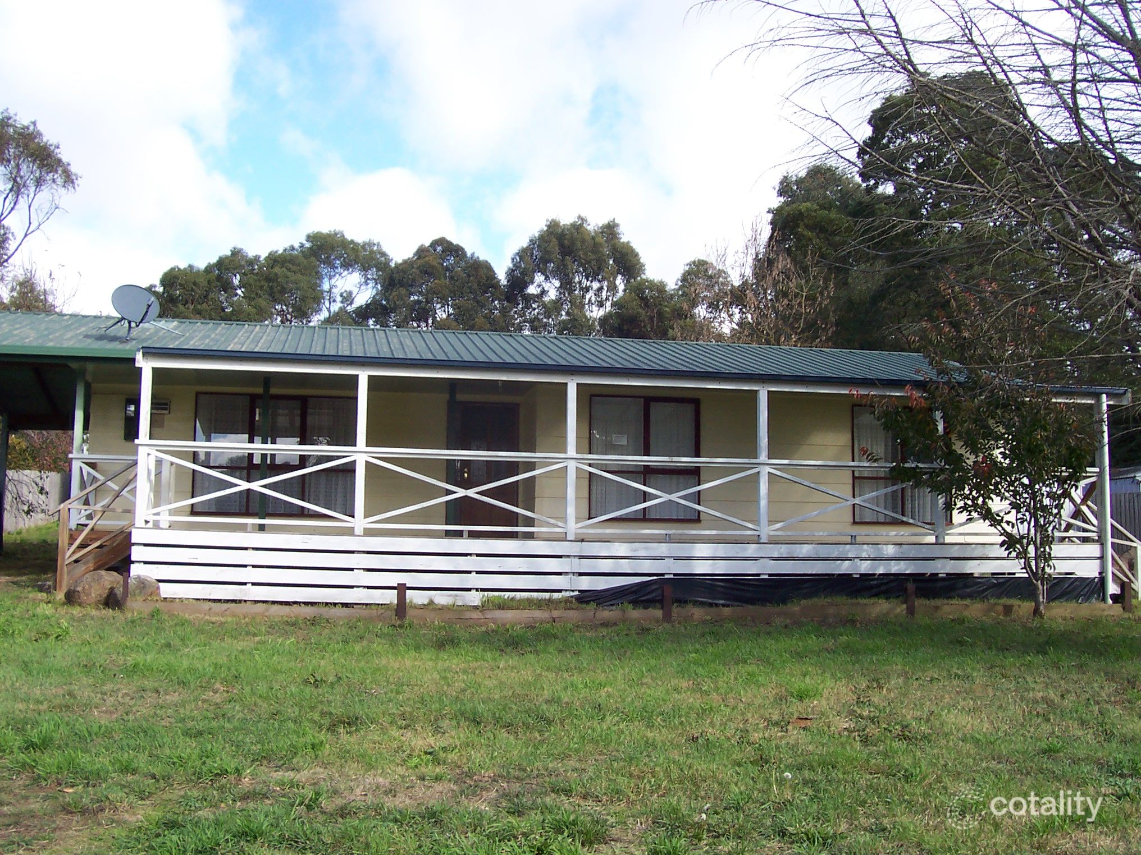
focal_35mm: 37
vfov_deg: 38.7
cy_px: 428
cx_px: 570
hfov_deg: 50.1
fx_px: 1220
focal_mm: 5.6
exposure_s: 1/180
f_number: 5.6
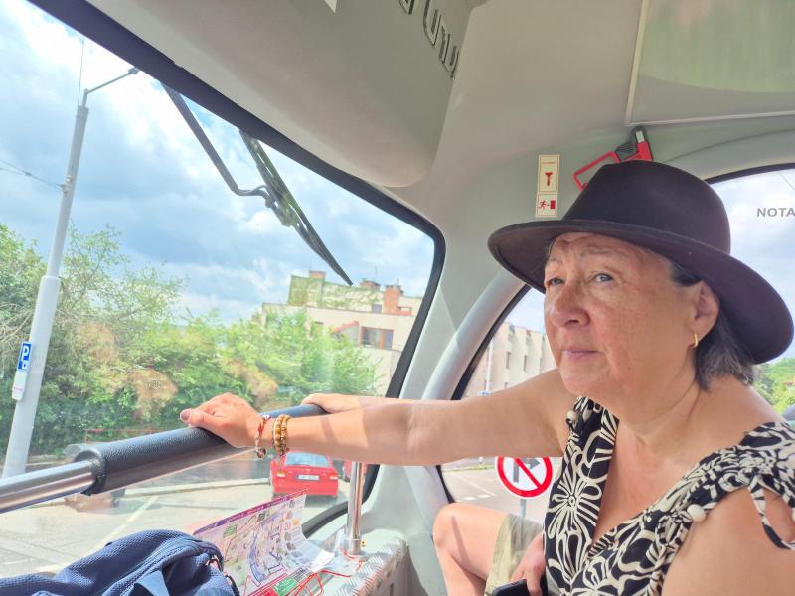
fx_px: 528
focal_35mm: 23
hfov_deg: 73.9
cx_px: 398
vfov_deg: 58.9
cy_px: 298
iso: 25
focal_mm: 5.4
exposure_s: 1/752
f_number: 1.8
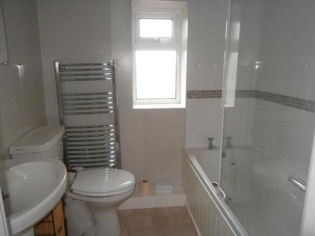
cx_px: 158
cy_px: 118
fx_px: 237
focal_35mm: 26
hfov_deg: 67.3
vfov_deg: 53.0
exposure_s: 1/30
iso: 200
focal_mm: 4.7
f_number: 2.8
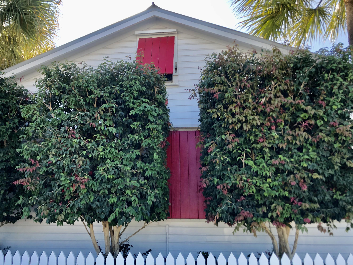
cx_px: 176
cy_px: 132
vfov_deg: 49.7
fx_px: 286
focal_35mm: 28
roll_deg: -0.9
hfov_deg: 63.4
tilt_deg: +14.4
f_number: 1.8
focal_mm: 4
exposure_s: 1/286
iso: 20
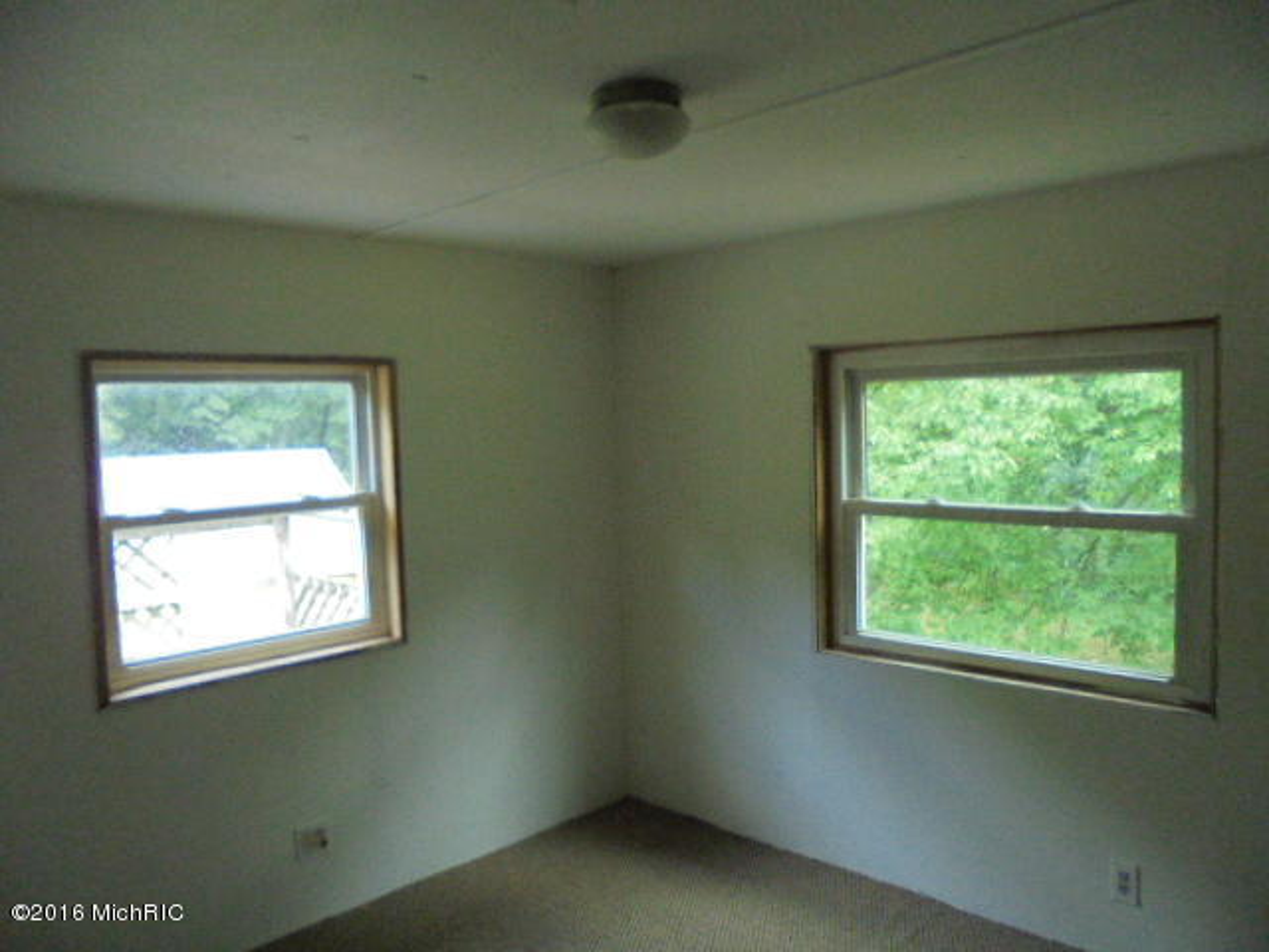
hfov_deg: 67.3
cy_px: 476
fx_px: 953
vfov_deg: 53.1
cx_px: 634
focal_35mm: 26
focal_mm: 4.6
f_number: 3.5
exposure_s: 1/125
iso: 500
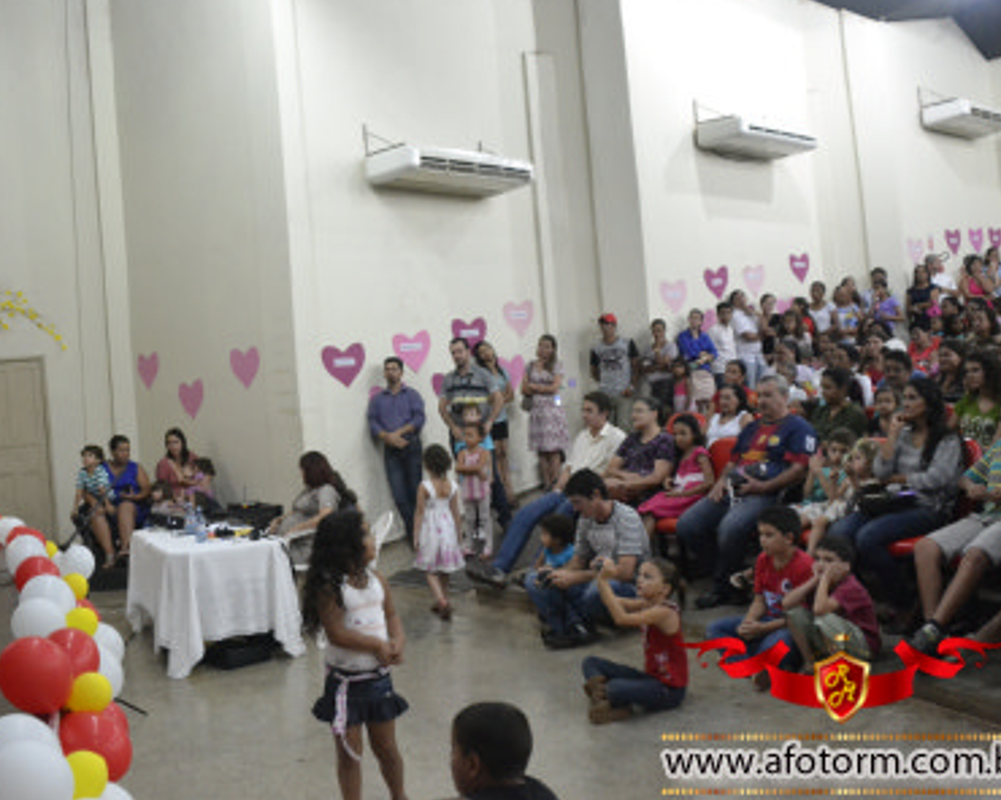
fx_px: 1126
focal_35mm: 38
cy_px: 369
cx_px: 379
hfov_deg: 47.5
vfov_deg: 39.1
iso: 3200
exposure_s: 1/30
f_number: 4.5
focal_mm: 20
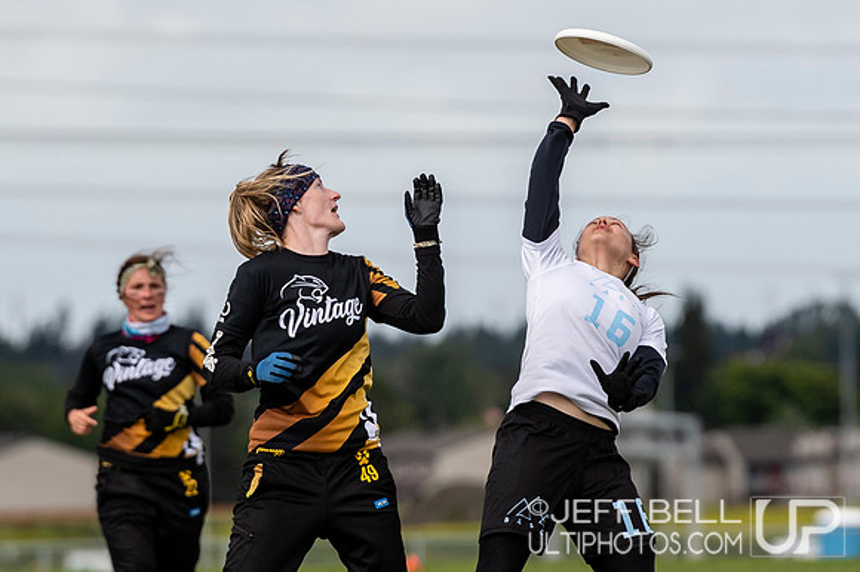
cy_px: 246
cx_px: 506
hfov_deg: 3.0
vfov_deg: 2.0
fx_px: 16282
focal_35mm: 682
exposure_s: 1/1250
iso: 125
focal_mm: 200
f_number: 4
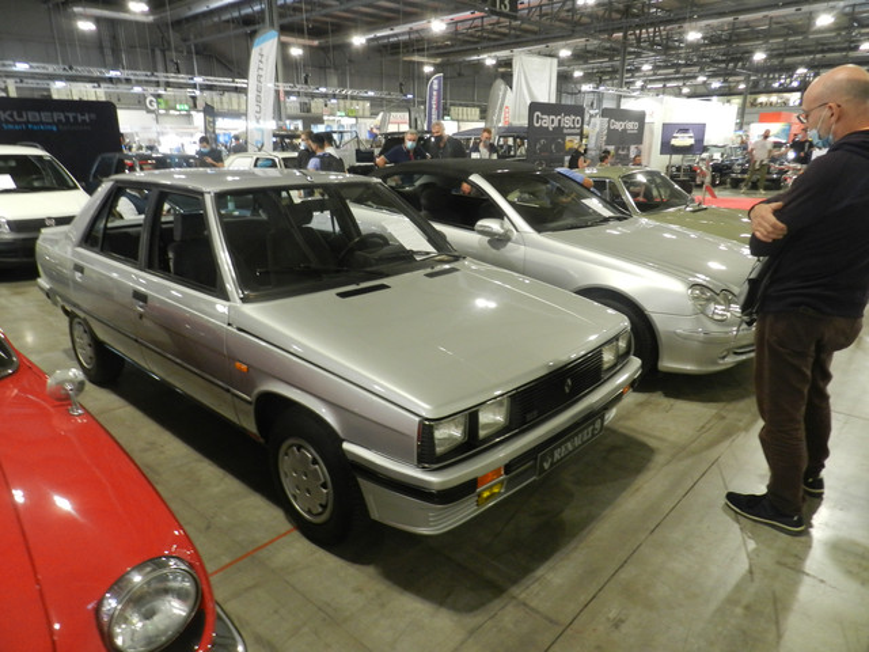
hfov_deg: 73.9
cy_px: 326
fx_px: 577
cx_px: 434
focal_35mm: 23
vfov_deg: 58.9
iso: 400
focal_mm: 4
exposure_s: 1/13
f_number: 3.4
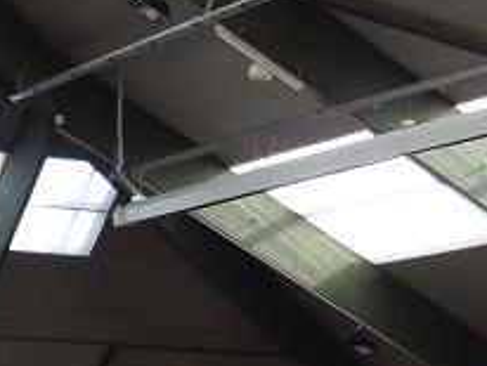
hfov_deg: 12.7
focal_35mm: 155
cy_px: 656
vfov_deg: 9.2
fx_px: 2183
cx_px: 317
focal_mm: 6.5
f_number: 3.6
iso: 125
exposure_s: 1/30
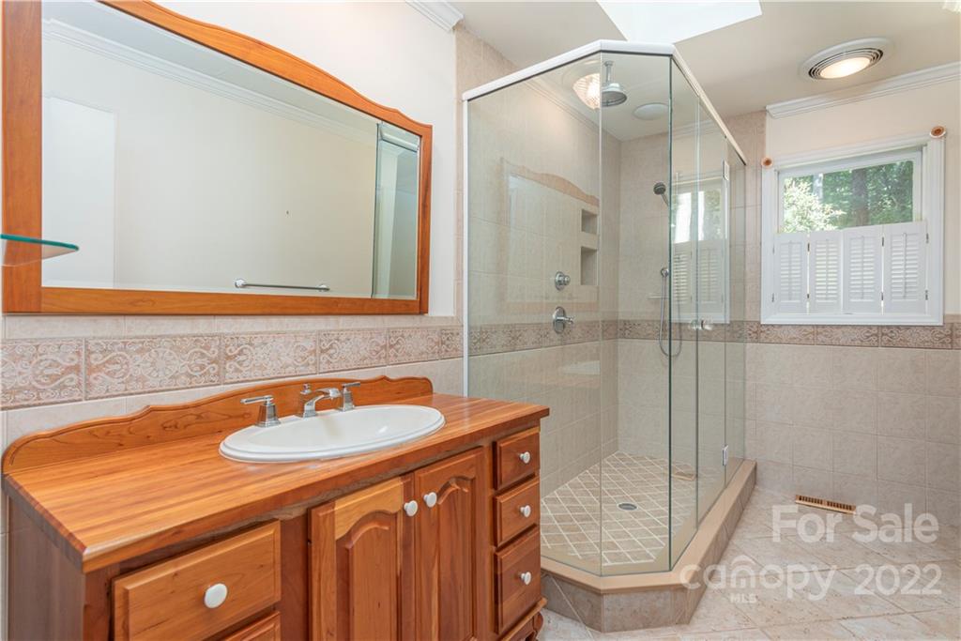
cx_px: 480
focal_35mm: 17
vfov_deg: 70.5
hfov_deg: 93.3
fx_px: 454
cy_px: 320
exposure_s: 1/100
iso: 400
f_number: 7.1
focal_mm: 17
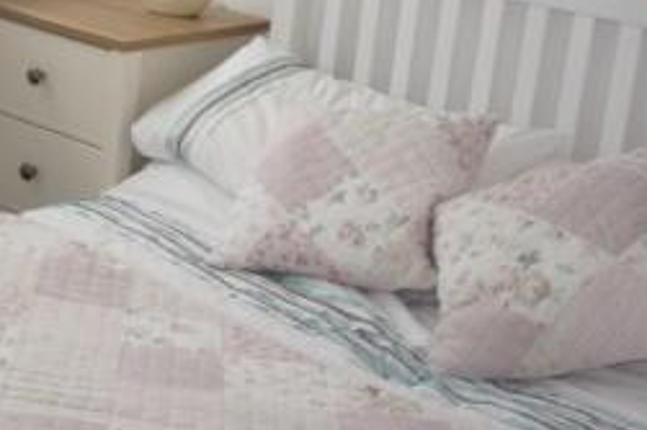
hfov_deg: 21.0
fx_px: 1622
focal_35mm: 90
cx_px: -126
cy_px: 85
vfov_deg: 15.0
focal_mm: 23
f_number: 4
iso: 200
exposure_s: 1/60
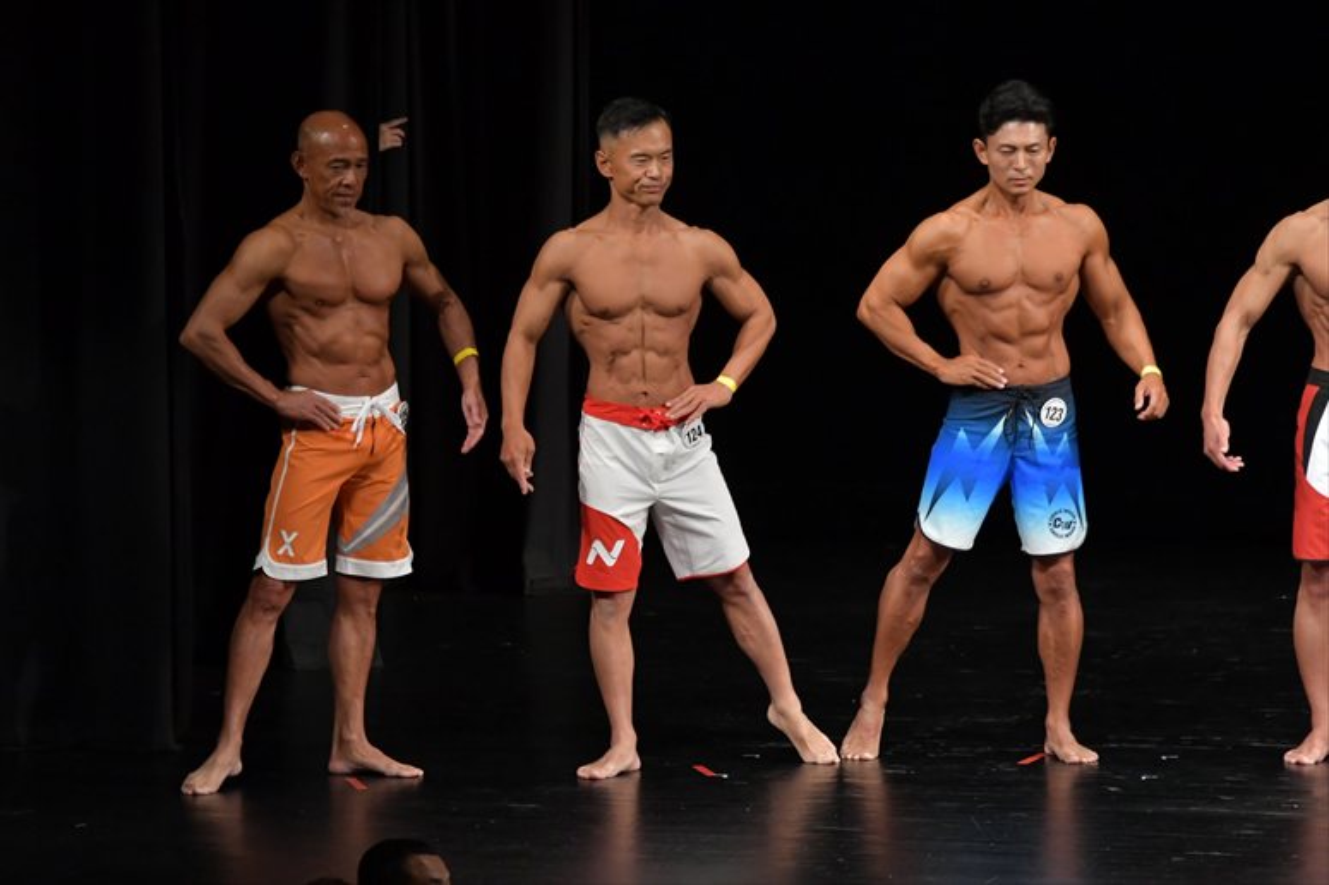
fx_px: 9409
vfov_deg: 5.4
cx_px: 664
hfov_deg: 8.1
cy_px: 442
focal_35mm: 255
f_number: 5.6
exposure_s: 1/400
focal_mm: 170
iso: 3200
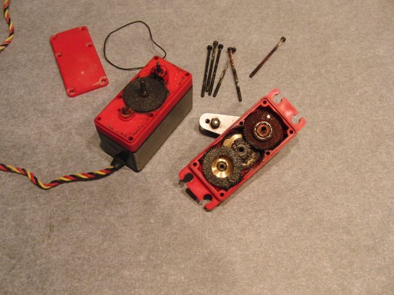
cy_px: 148
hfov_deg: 50.1
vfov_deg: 38.7
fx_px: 421
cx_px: 197
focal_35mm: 37
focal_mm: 6.42
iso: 400
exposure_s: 1/60
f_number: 3.6
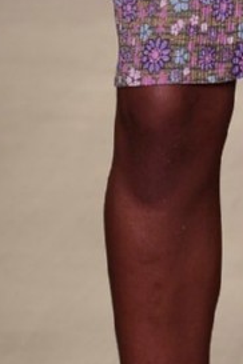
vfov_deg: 4.9
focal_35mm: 411
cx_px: 572
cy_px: -337
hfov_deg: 3.3
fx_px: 4161
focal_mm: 70
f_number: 4.5
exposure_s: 1/250
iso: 800
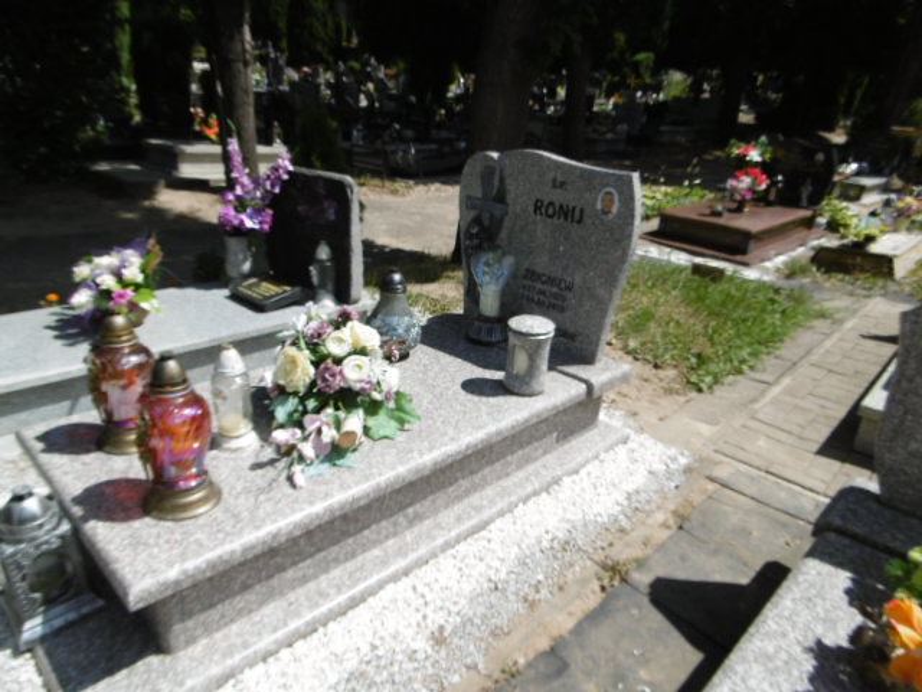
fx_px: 639
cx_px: 461
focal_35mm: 24
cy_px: 346
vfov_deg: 56.8
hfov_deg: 71.6
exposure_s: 1/250
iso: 100
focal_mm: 4.3
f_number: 7.8
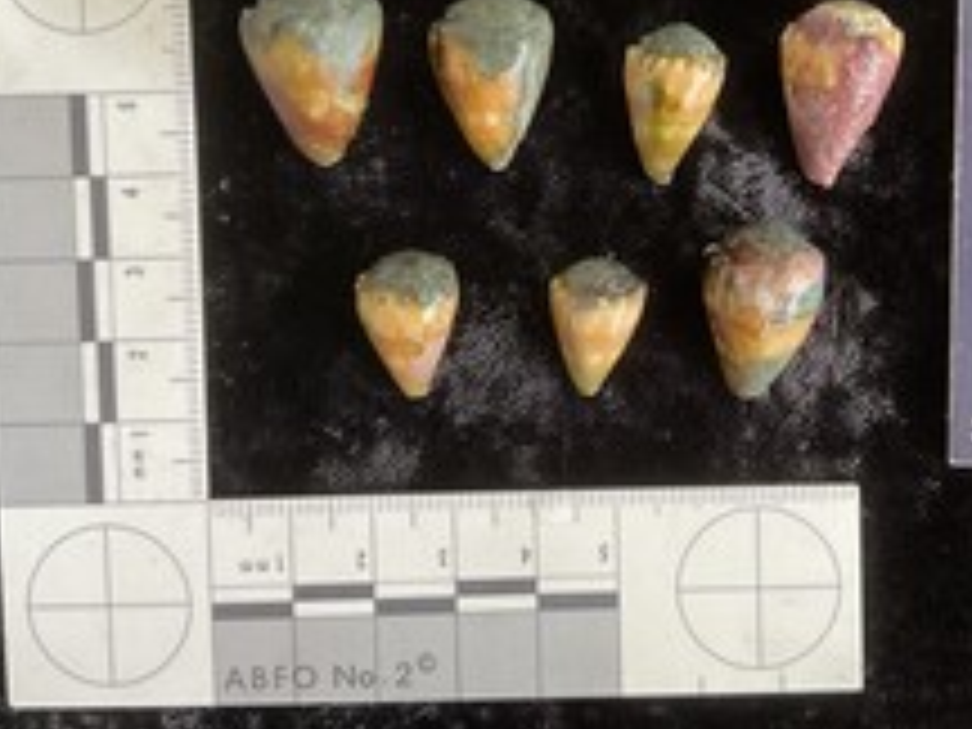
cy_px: 214
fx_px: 1320
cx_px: 621
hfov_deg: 40.1
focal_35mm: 47
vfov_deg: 30.5
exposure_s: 1/60
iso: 100
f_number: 1.8
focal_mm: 3
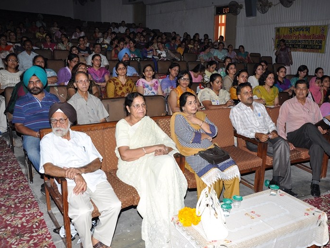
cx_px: 189
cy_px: 125
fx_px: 286
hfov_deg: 59.7
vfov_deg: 46.8
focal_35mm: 30
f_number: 5
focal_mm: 18
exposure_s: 1/125
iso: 320
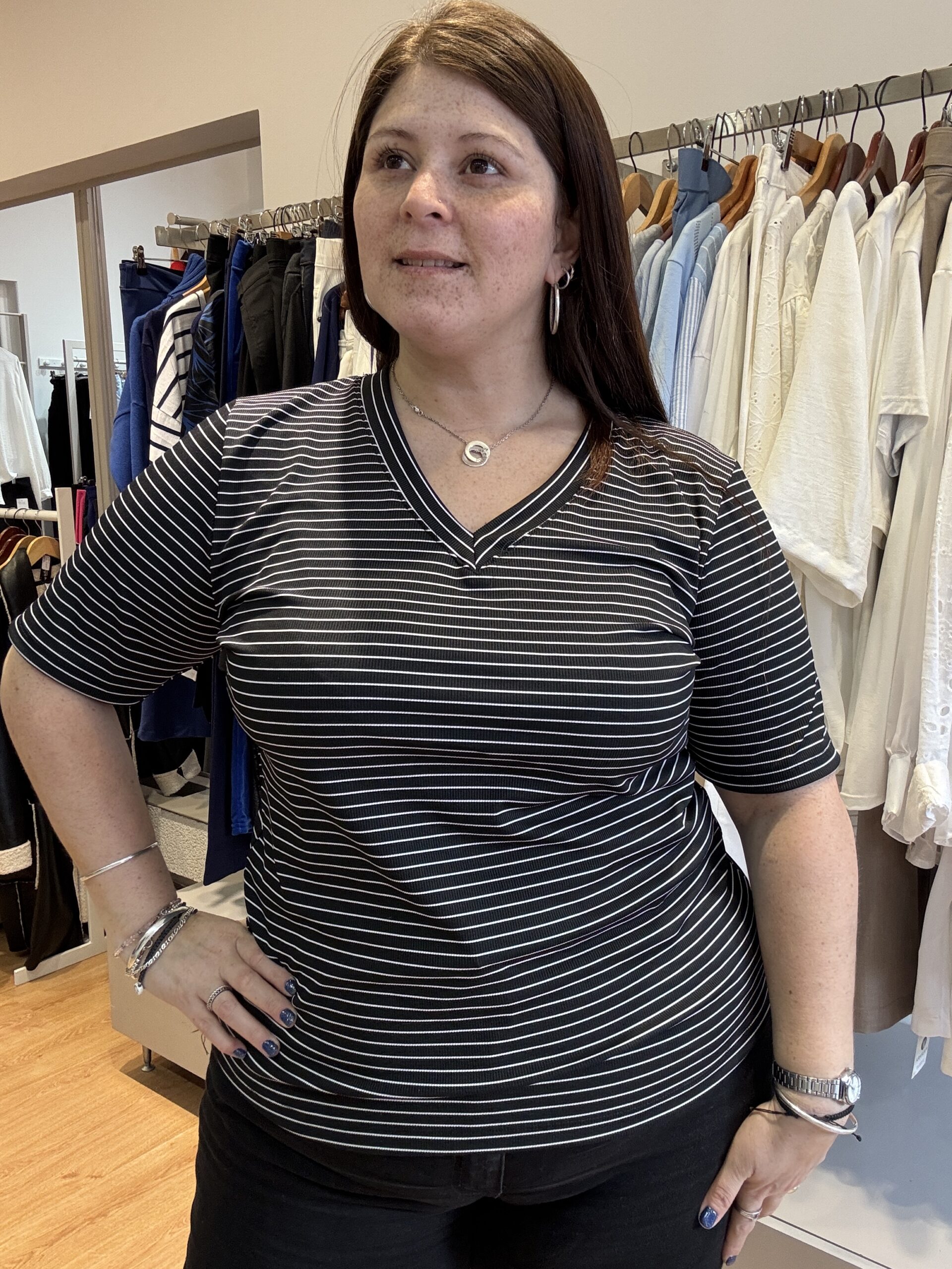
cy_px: 634
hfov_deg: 46.8
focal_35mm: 30
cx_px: 476
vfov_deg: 60.0
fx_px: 1100
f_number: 1.9
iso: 80
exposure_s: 1/50
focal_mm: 2.69
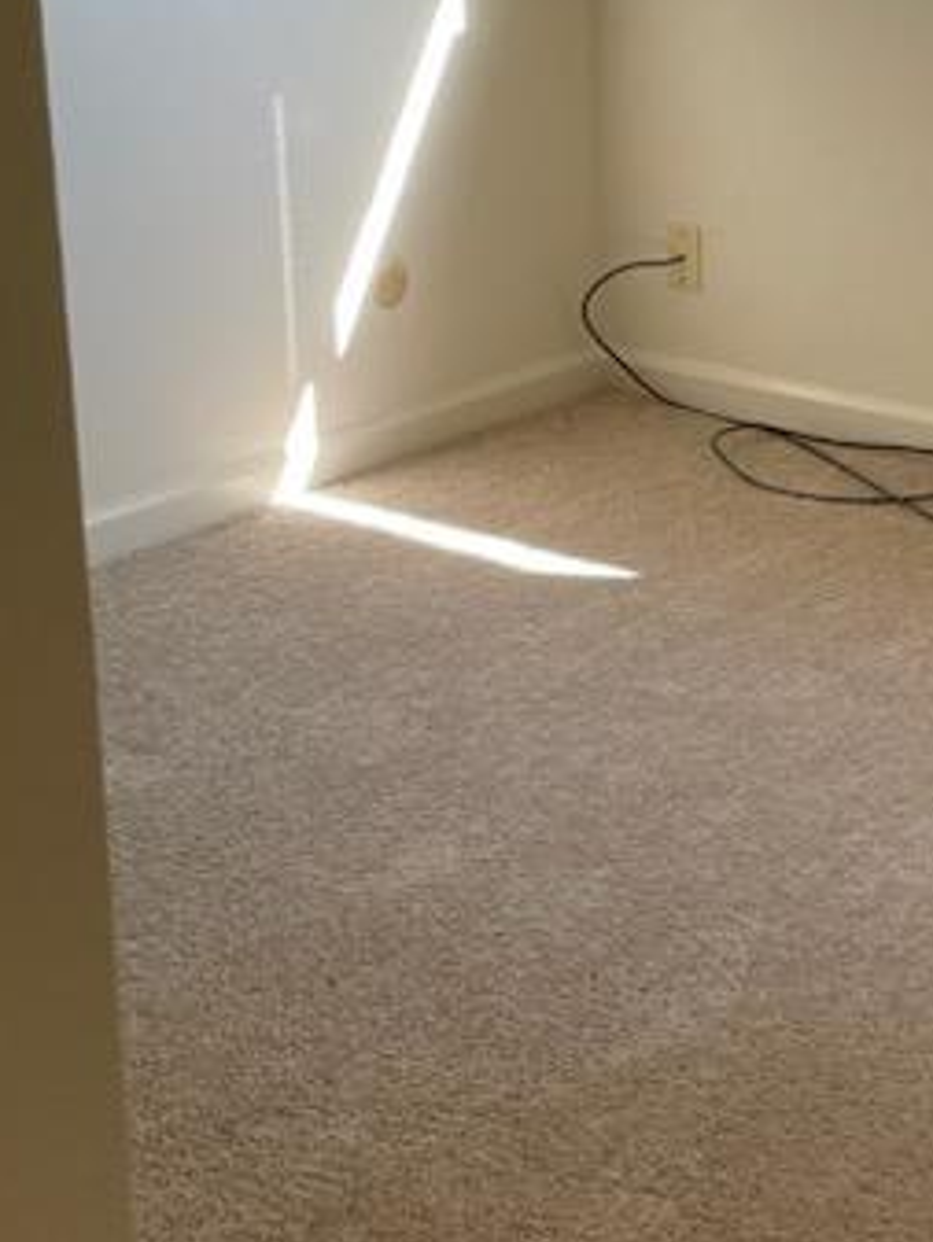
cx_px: 1199
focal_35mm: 79
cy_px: 608
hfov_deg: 17.6
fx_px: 2837
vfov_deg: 24.7
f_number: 1.6
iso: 50
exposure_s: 1/121
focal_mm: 4.2
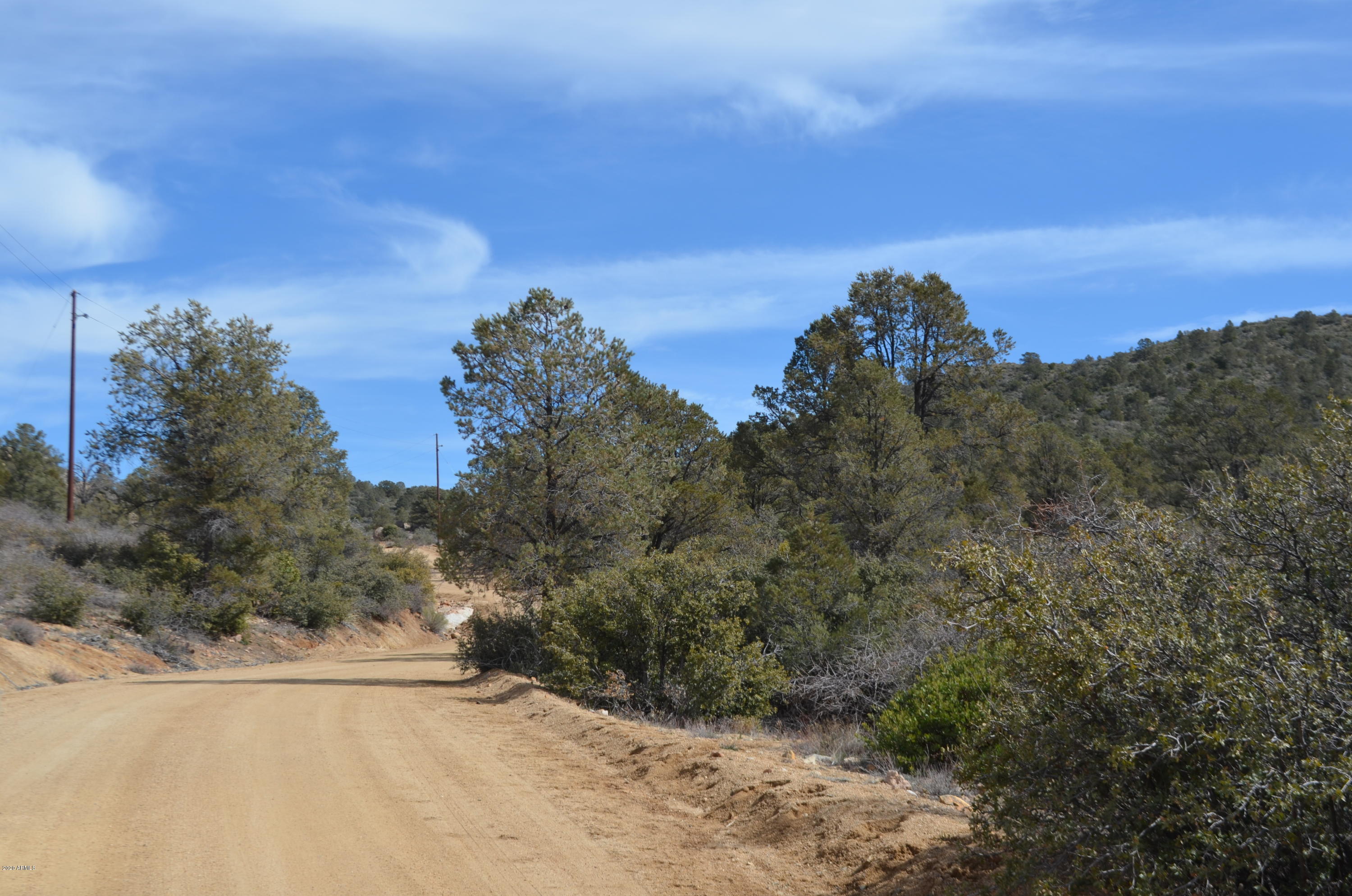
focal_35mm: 48
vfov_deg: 28.0
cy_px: 448
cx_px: 676
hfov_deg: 41.2
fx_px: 1799
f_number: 8
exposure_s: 1/250
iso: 100
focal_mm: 32
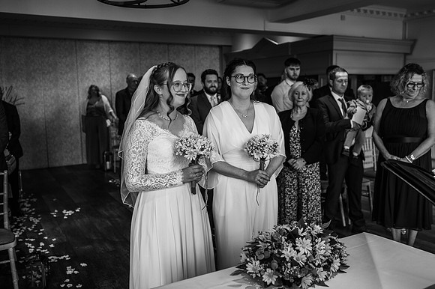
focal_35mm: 35
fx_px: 423
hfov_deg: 54.5
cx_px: 218
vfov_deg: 37.8
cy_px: 144
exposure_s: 1/200
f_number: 2.8
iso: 360
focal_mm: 35
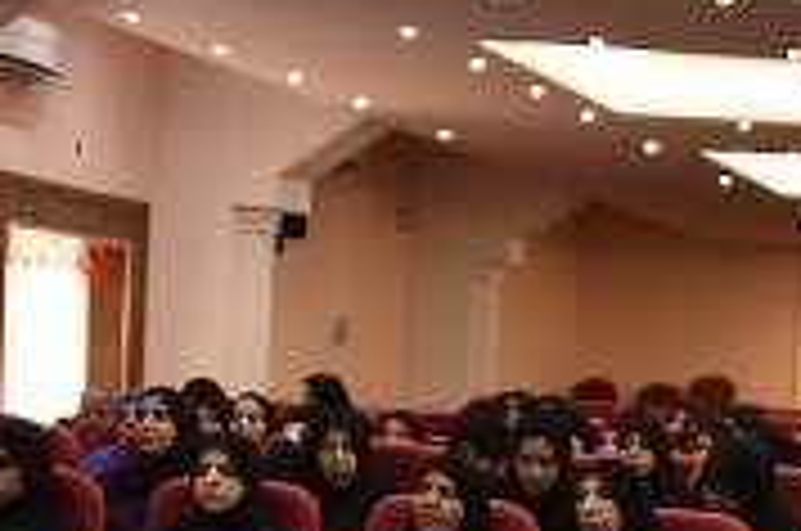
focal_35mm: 126
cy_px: 934
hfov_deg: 14.7
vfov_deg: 10.3
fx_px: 2798
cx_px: 1332
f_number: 3.5
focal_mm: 28
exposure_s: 1/25
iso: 500
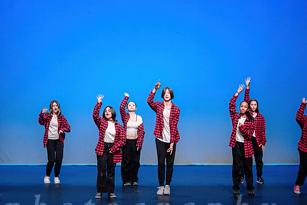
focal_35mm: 124
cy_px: 119
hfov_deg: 16.5
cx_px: 140
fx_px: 1058
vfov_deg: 11.1
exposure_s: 1/400
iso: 1250
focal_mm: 85
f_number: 2.8
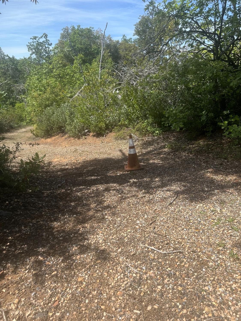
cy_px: 160
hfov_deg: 56.8
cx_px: 120
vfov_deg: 71.6
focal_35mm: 24
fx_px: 223
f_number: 1.78
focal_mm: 6.86
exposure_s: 1/3247
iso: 80
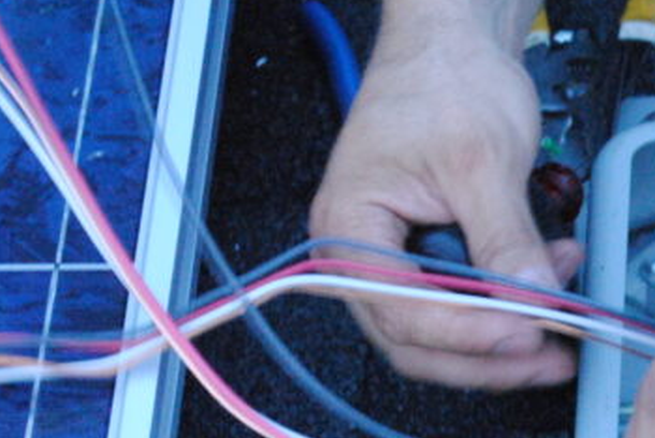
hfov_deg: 8.4
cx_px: 891
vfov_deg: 5.7
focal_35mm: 241
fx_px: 4397
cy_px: 495
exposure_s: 1/10
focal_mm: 55
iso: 1600
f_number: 5.6
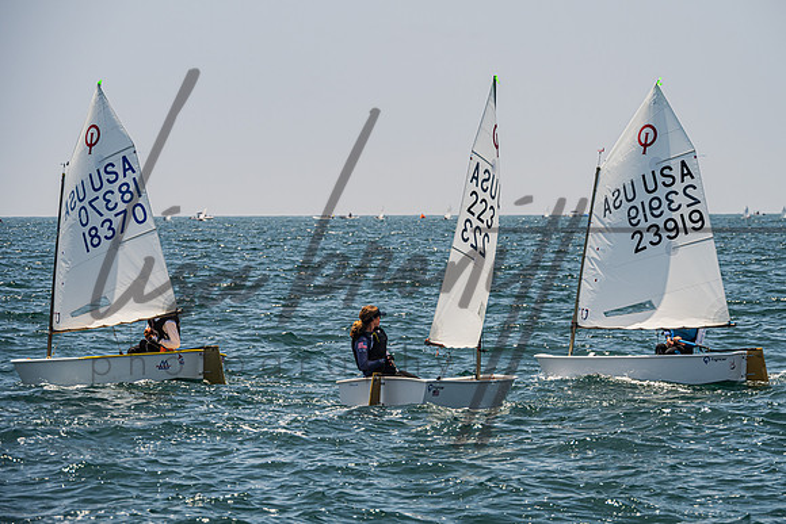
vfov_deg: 7.9
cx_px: 444
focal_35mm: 174
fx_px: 3800
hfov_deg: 11.8
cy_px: 258
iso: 250
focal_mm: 150
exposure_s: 1/1250
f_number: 7.1
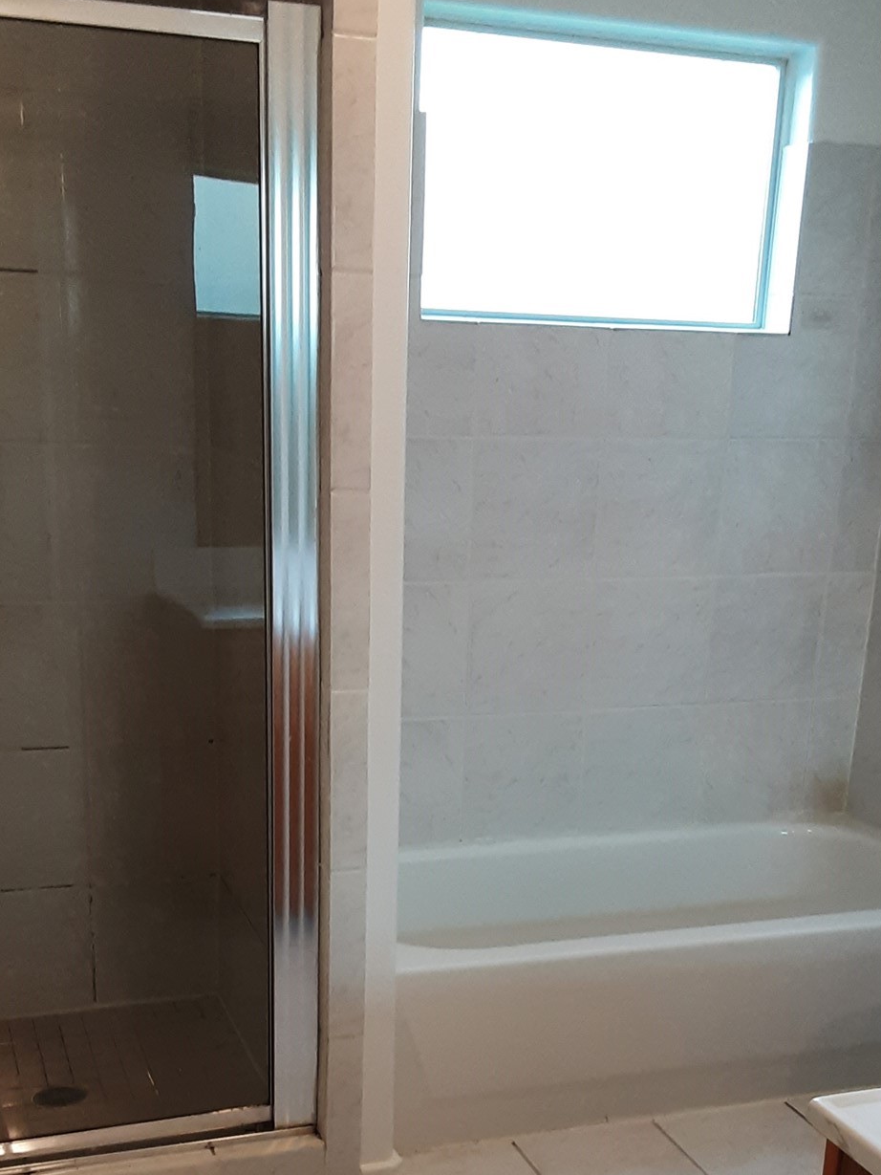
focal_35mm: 45
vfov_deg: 41.0
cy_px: 869
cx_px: 420
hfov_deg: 32.2
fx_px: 1527
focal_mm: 2.91
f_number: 1.9
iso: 80
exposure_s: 1/40
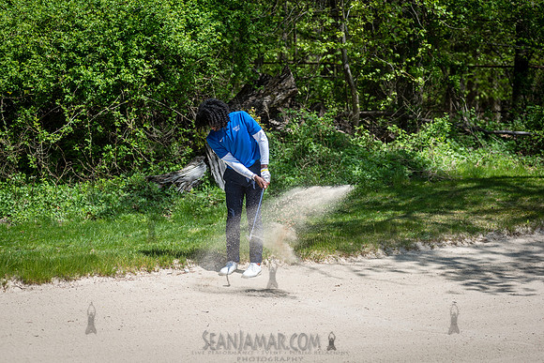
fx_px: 1693
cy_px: 182
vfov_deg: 12.2
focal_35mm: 112
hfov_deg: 18.3
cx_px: 272
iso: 100
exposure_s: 1/1600
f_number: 3.5
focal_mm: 112
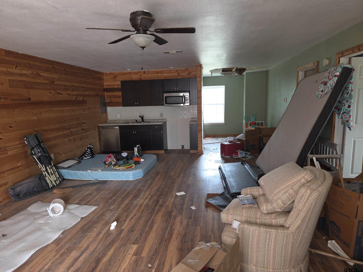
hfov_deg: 73.9
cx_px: 182
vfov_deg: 58.9
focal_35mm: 23
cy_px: 136
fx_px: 241
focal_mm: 5.4
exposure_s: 1/40
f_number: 1.8
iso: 100
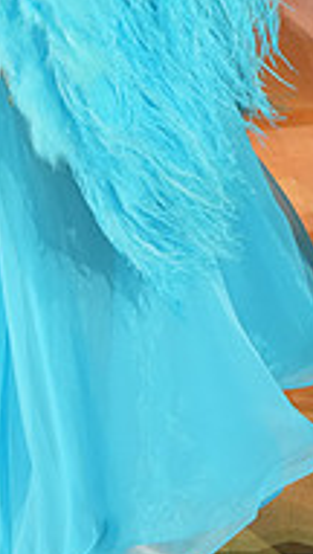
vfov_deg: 13.9
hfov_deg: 8.3
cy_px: -235
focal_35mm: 146
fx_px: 2146
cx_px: 71
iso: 3200
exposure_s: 1/200
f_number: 7.1
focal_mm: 46
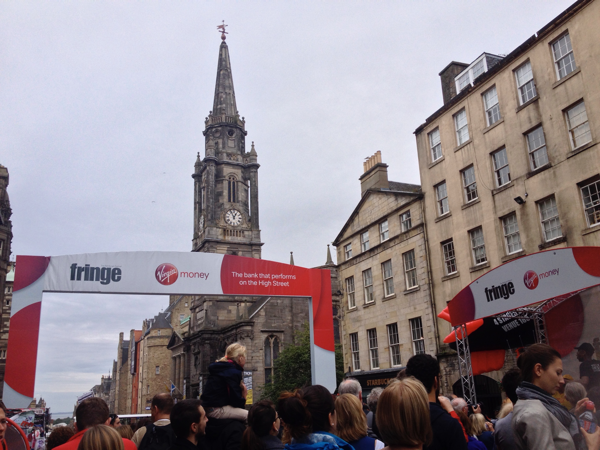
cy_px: 225
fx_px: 607
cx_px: 300
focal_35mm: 35
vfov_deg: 40.7
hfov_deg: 52.6
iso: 50
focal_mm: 4.28
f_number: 2.4
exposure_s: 1/635
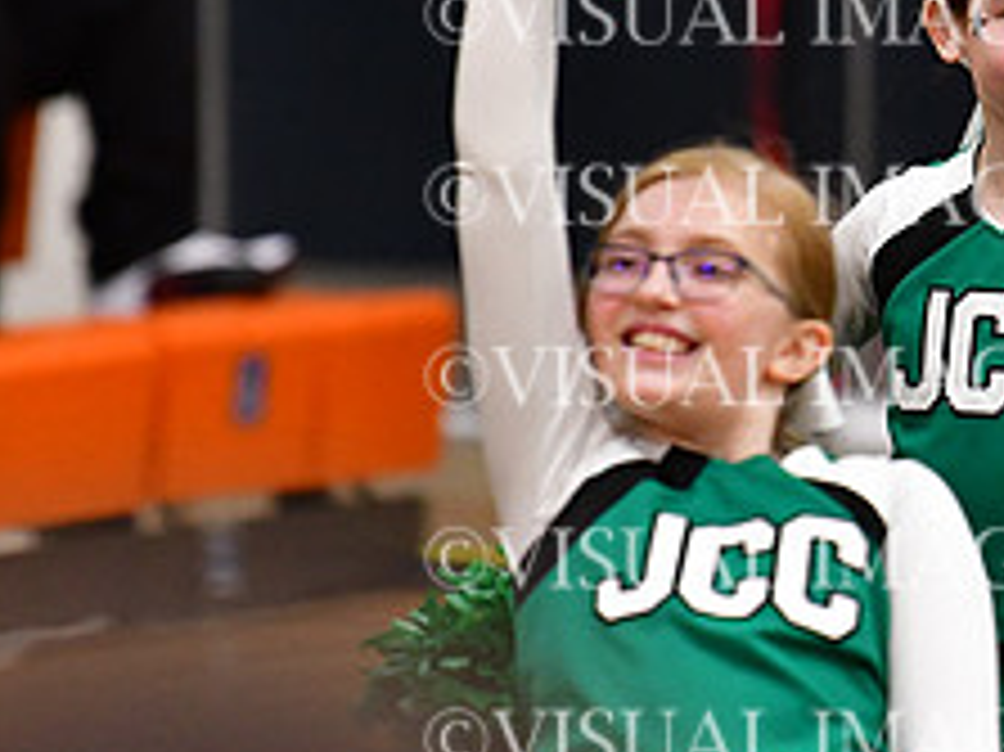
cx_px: 1076
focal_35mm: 750
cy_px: 286
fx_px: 21741
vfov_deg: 2.0
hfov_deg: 2.6
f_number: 3.5
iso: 4000
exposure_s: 1/500
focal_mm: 200
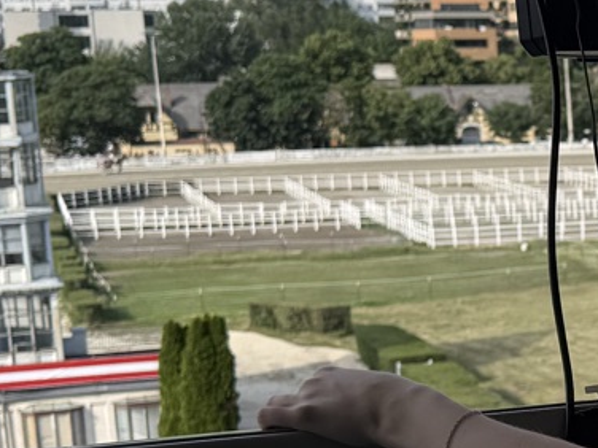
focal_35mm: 115
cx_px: 969
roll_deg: +1.1
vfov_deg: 12.8
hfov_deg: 15.4
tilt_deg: -12.0
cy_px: 408
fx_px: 1987
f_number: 1.78
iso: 80
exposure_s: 1/2445
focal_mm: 6.76
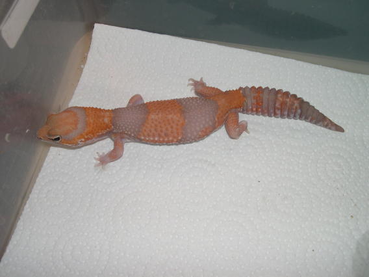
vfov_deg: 37.7
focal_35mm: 38
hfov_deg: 49.0
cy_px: 138
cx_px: 184
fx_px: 405
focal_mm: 8
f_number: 7.6
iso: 100
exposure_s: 1/30
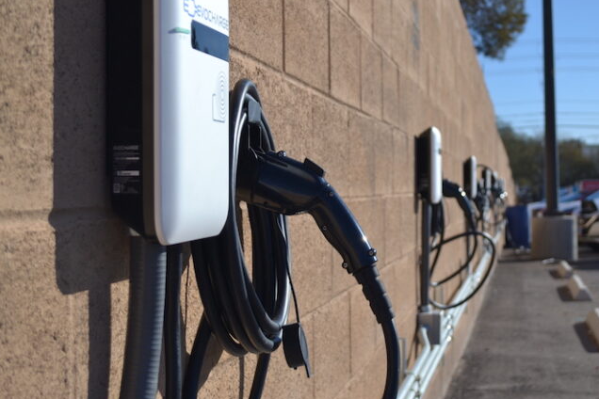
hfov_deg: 34.4
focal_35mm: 58
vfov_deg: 23.3
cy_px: 163
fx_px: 965
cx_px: 347
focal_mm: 32
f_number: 4.8
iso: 100
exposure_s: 1/800
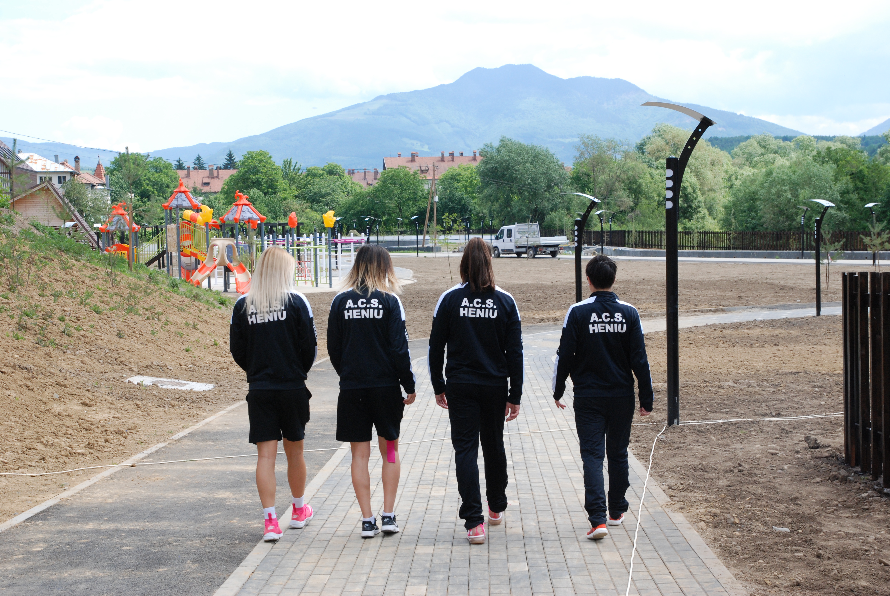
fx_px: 1188
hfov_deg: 41.1
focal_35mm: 48
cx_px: 445
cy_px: 298
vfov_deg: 28.2
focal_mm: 32
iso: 400
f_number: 10
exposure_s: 1/400
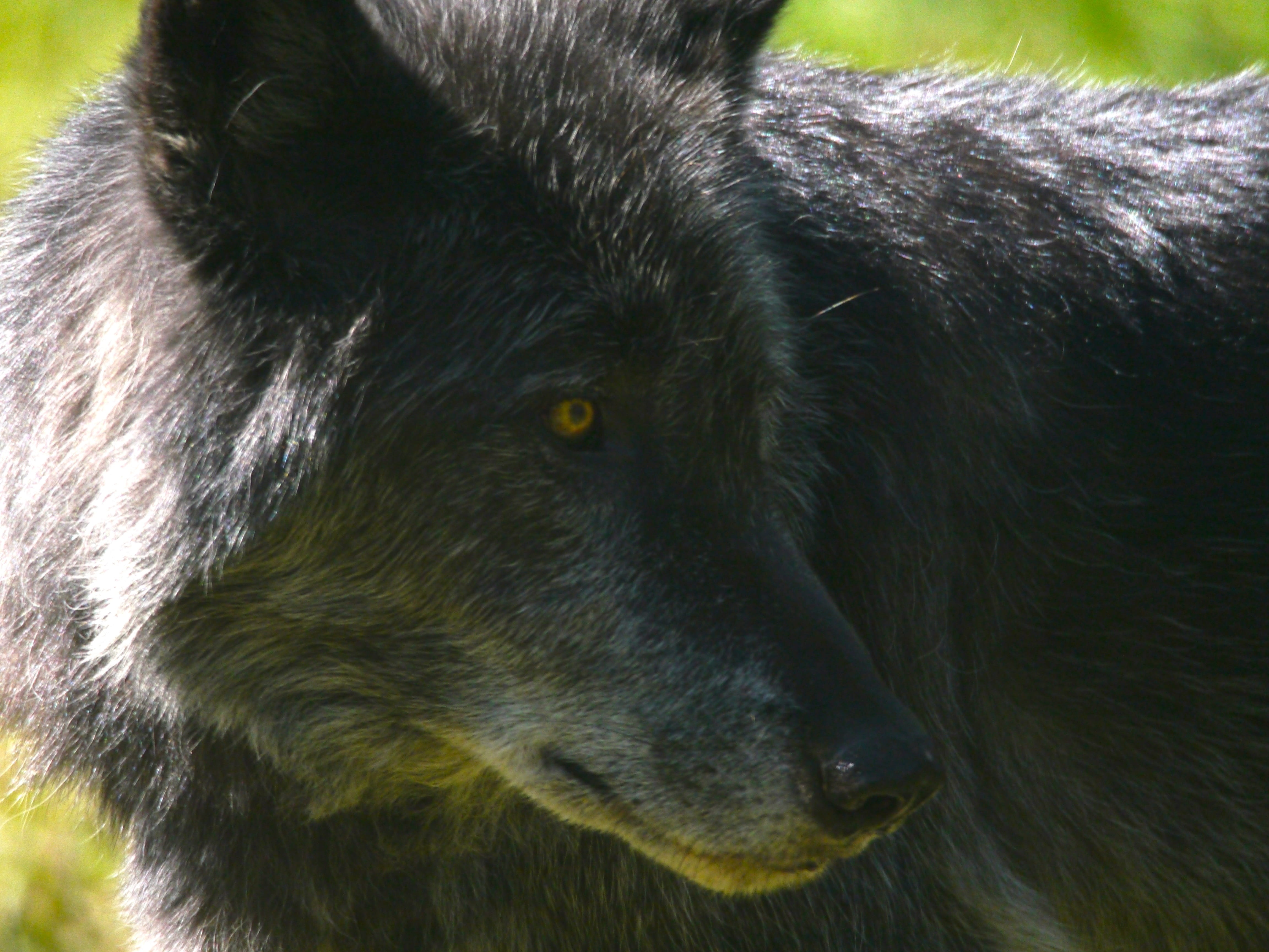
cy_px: 476
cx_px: 634
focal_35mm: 600
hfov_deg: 3.3
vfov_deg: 2.5
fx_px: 21996
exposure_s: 1/500
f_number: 6.7
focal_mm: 300
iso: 640
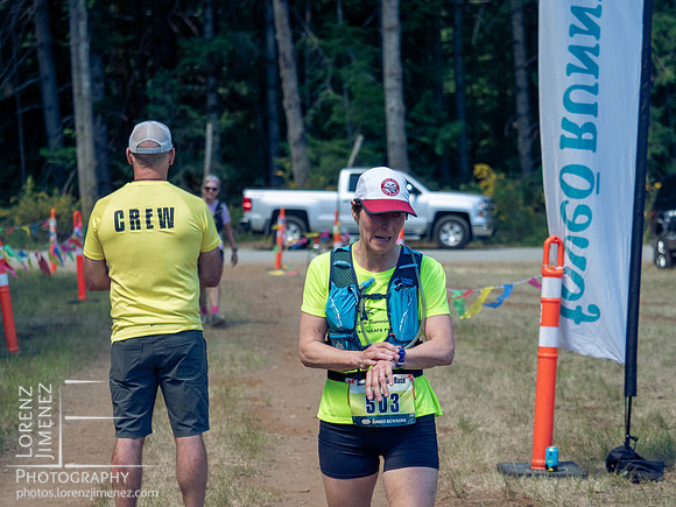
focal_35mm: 110
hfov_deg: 17.9
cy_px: 254
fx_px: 2148
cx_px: 338
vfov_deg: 13.5
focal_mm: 55
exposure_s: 1/2000
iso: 640
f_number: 2.8
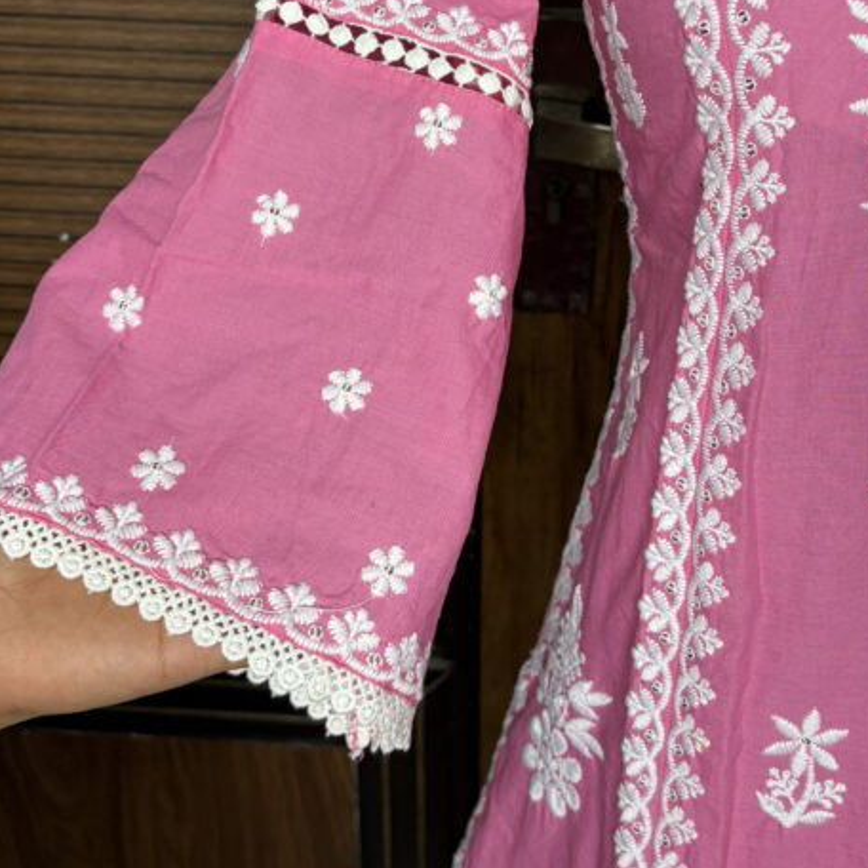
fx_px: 1333
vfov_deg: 35.6
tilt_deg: -22.4
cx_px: 541
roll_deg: -2.5
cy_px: 269
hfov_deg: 35.9
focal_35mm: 47
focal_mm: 5.96
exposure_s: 1/100
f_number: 1.6
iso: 80
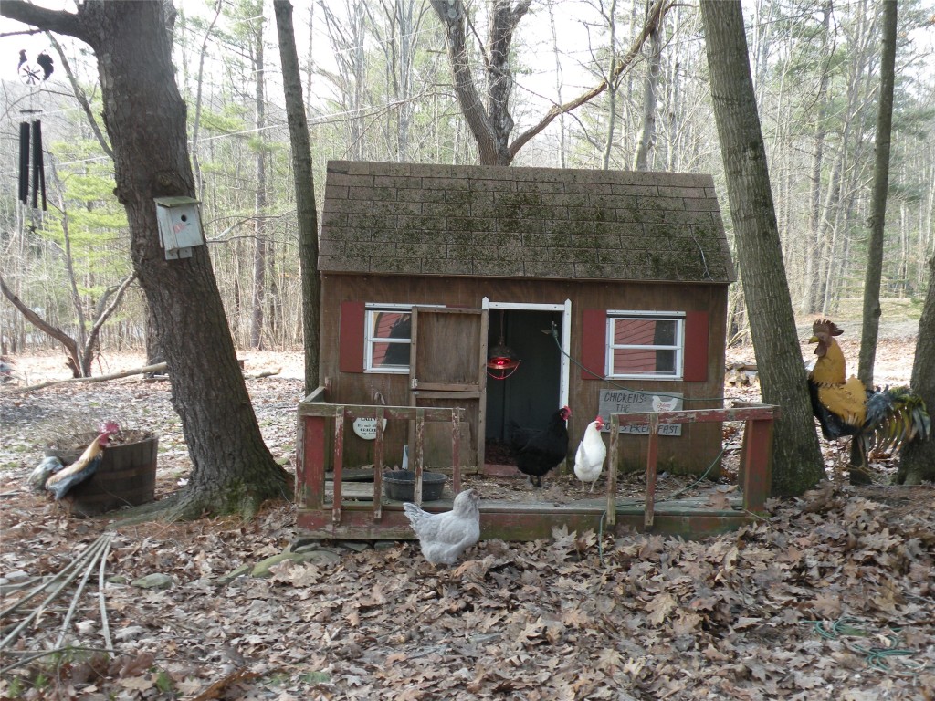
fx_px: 1134
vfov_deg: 34.3
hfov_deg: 44.8
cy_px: 350
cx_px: 468
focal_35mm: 42
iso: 83
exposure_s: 1/60.2
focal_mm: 7.4
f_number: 3.2
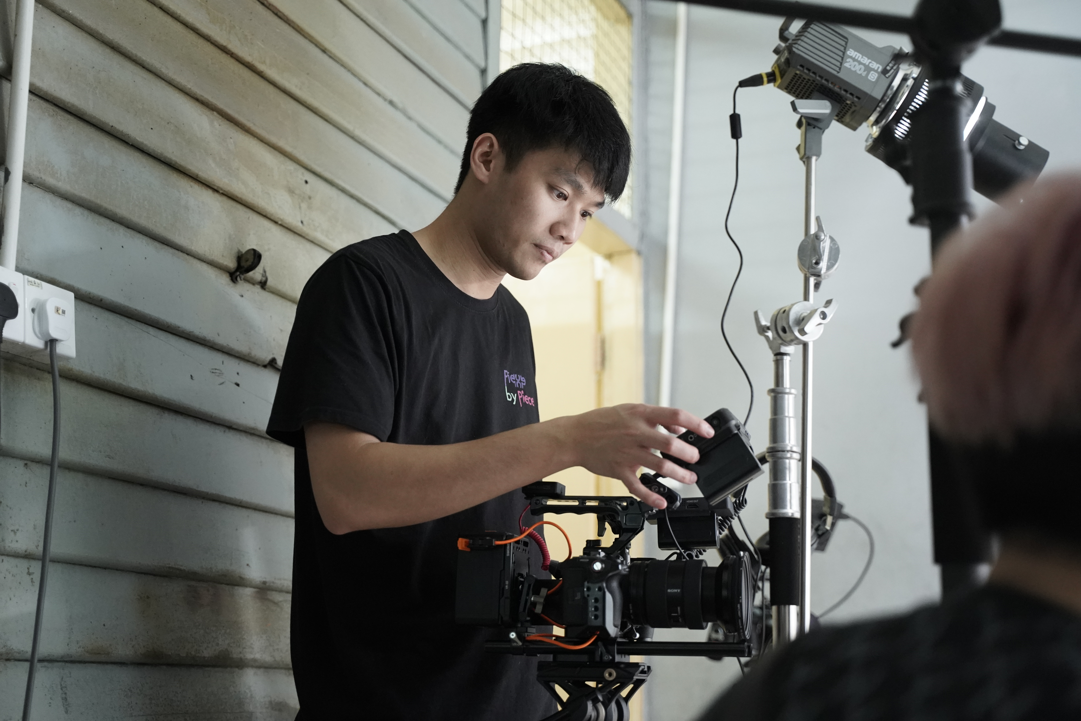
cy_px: 360
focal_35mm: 48
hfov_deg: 41.1
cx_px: 540
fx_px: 1441
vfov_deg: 28.1
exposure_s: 1/100
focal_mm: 48
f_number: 2.8
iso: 6400
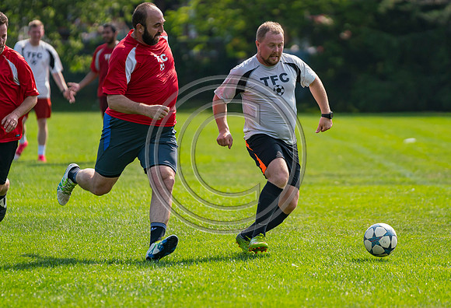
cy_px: 153
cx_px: 276
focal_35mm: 365
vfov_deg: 3.8
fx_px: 4610
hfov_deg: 5.6
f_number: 2.8
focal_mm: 200
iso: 400
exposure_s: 1/4000
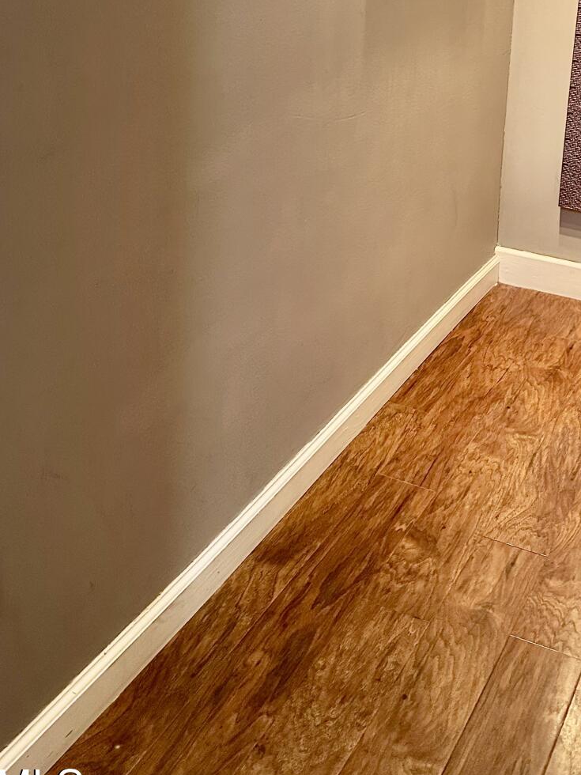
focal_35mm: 49
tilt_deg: -9.5
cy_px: 68
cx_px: 340
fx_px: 1097
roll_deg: -3.8
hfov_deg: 29.6
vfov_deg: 36.3
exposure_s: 1/60
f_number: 1.78
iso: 500
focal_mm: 6.86
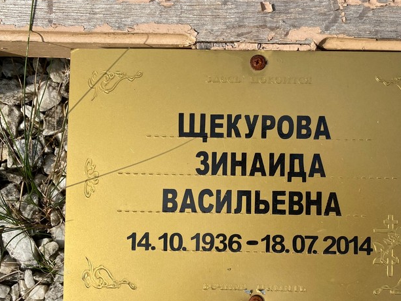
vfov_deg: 41.7
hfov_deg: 53.5
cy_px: 171
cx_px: 244
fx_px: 394
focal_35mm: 34
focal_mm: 4.25
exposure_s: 1/3610
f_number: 1.8
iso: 32
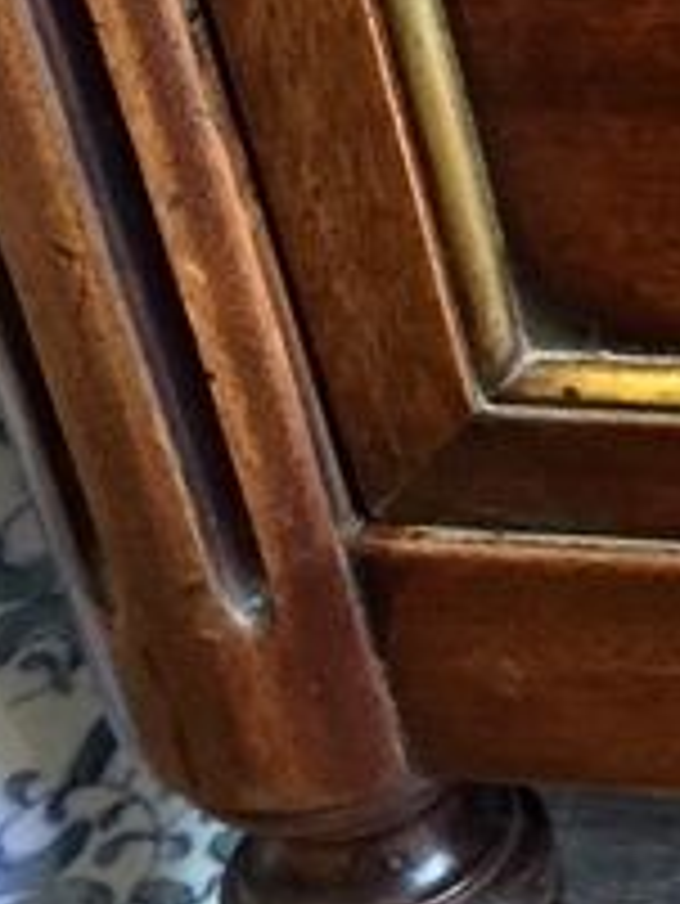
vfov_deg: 13.7
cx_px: 1644
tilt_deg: -34.2
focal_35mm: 144
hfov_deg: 9.2
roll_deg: +3.7
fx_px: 3768
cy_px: 265
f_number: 2.2
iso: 250
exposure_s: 1/33
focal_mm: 4.15
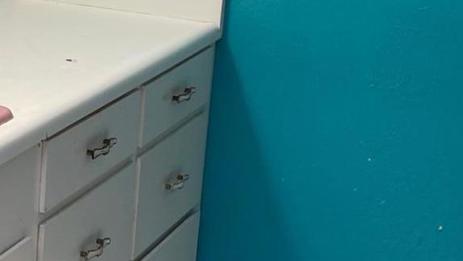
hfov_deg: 20.1
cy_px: 11
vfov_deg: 12.1
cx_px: -112
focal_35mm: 99
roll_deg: -2.6
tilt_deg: -12.6
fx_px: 1216
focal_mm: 4.2
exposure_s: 1/60
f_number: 1.6
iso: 64
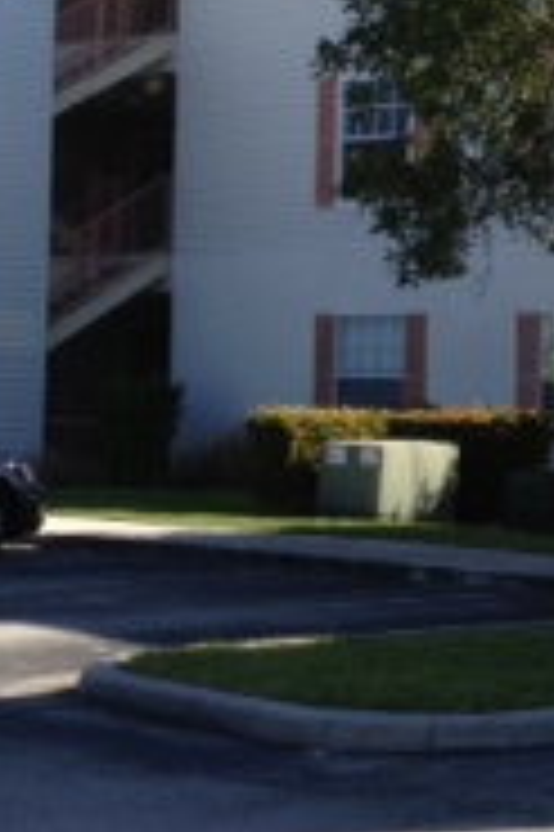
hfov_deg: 10.5
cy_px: 189
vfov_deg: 16.2
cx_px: 784
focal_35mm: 126
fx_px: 2914
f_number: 2.4
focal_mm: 4.28
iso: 50
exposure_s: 1/863
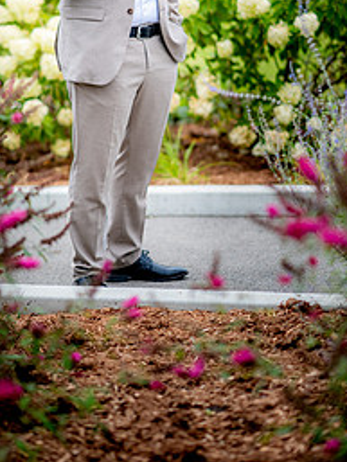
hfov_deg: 10.4
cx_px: 126
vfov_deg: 13.8
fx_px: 1910
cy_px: 122
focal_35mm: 143
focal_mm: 85
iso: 100
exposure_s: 1/1250
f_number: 1.4
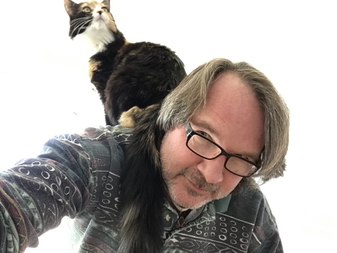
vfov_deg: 44.2
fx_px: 312
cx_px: 168
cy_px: 126
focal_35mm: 32
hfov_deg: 56.8
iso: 160
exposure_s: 1/30
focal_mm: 2.87
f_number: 2.2
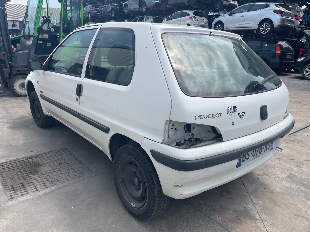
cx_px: 155
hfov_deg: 67.3
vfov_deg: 53.1
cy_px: 116
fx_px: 233
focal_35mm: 26
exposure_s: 1/3040
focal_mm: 4.2
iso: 32
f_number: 1.6
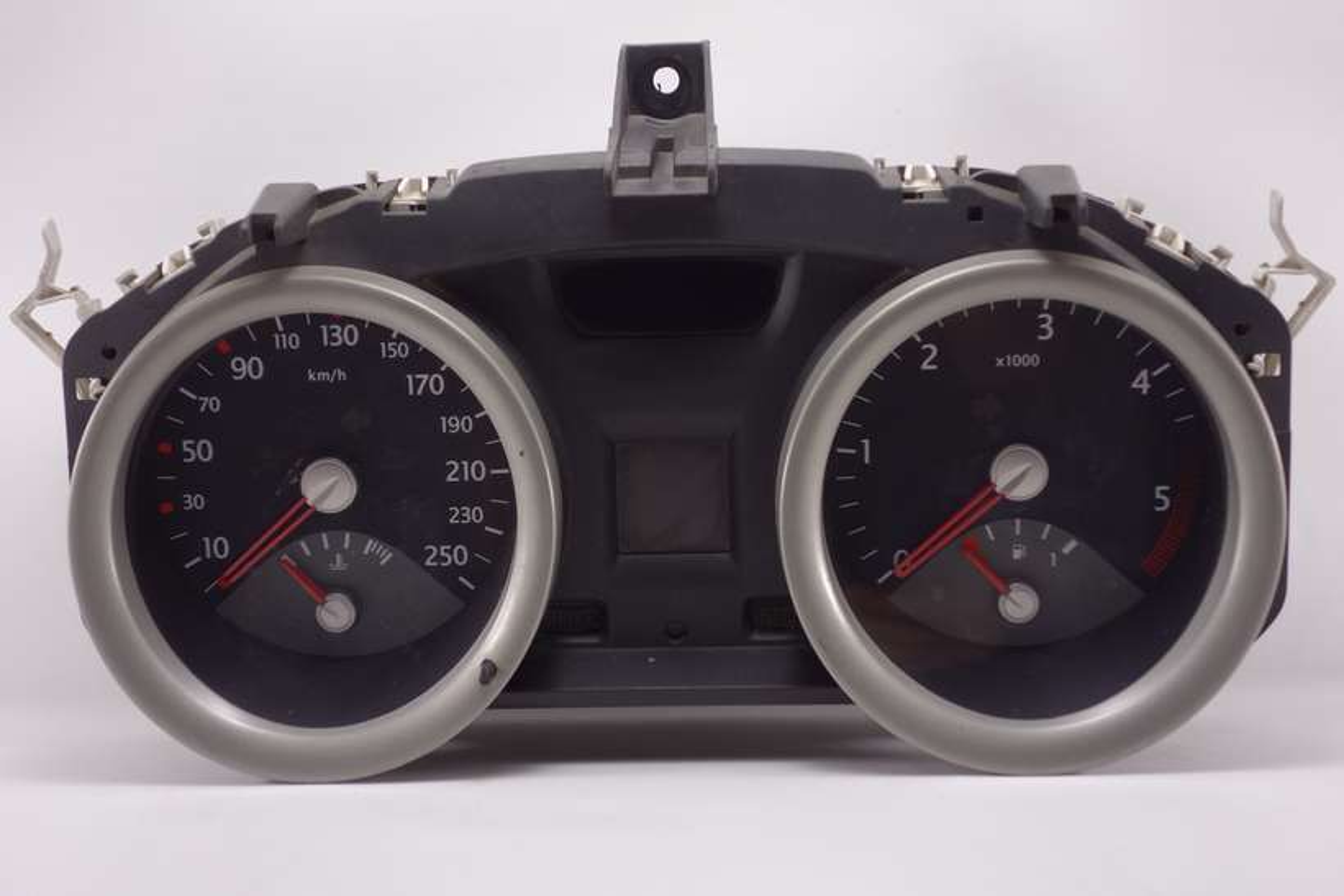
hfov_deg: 38.2
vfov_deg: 26.0
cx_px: 672
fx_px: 1942
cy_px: 448
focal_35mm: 52
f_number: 3.5
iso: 160
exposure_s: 1/60
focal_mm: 19.31
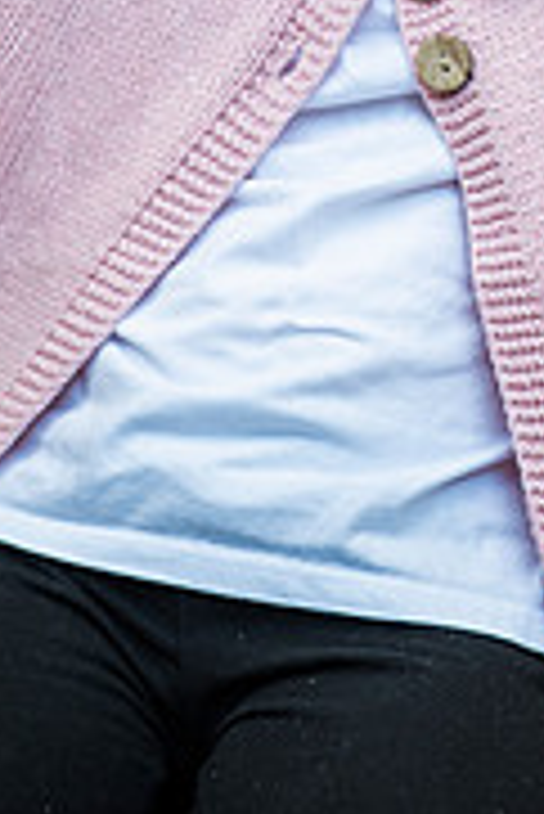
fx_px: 9818
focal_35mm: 434
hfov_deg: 3.2
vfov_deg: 4.7
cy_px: -112
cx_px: 351
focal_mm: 175
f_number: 3.5
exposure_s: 1/160
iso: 250
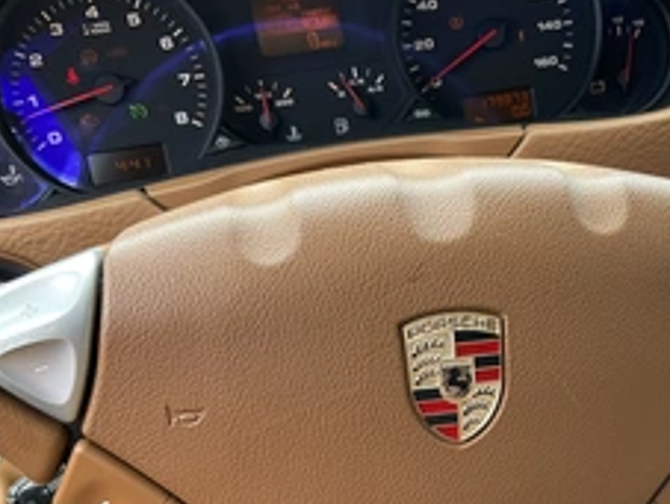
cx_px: 440
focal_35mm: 51
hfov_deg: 37.1
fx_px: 989
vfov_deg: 28.1
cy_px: 401
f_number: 1.8
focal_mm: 3
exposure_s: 1/122
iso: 25
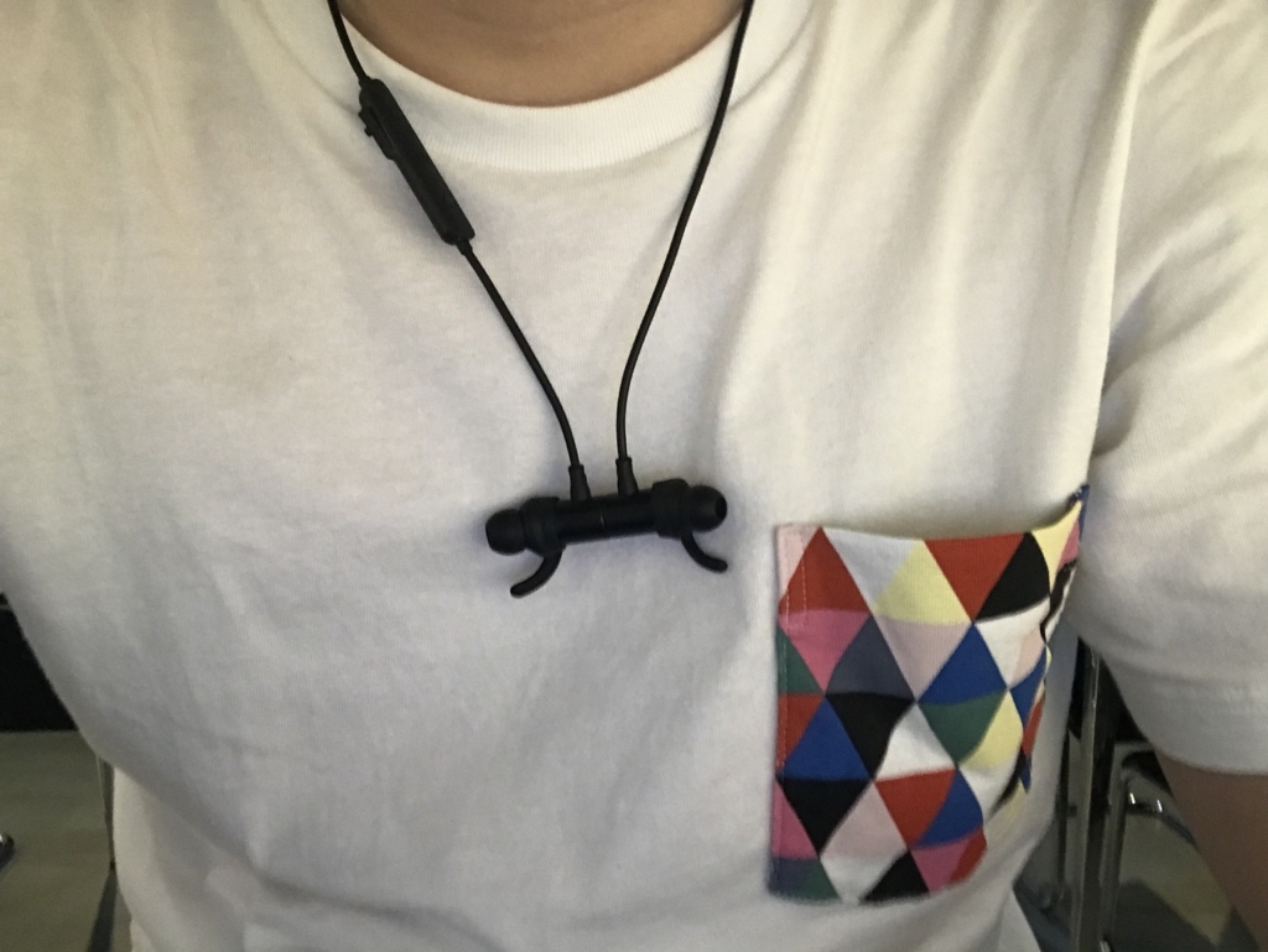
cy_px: 476
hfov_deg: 56.8
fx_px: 1173
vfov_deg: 44.2
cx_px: 634
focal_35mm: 32
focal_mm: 2.87
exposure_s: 1/30
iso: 200
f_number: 2.2
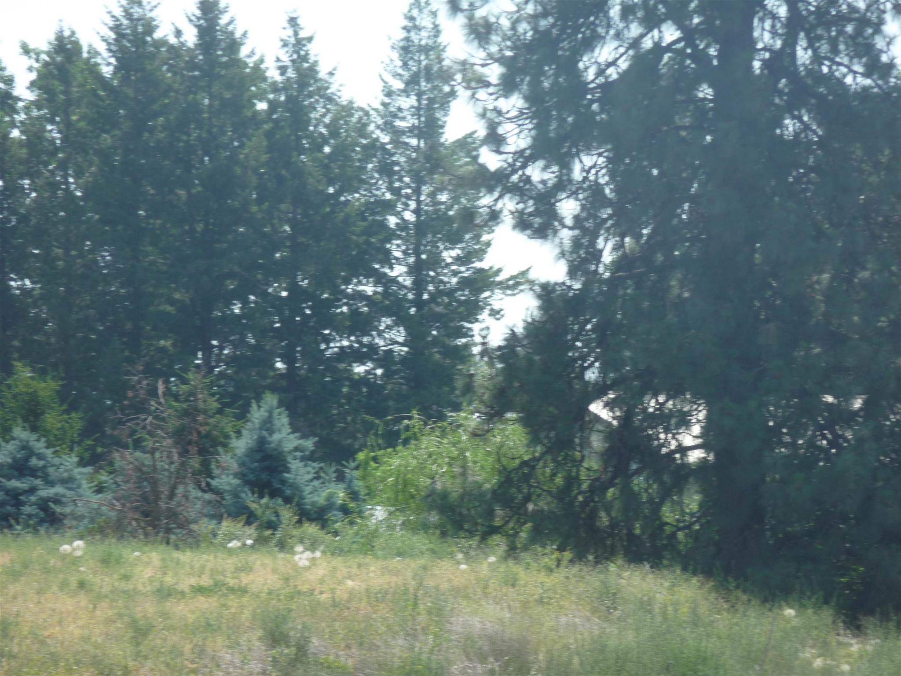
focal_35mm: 280
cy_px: 338
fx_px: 7288
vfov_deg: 5.3
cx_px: 450
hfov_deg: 7.1
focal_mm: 47
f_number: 4.9
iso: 100
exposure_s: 1/320
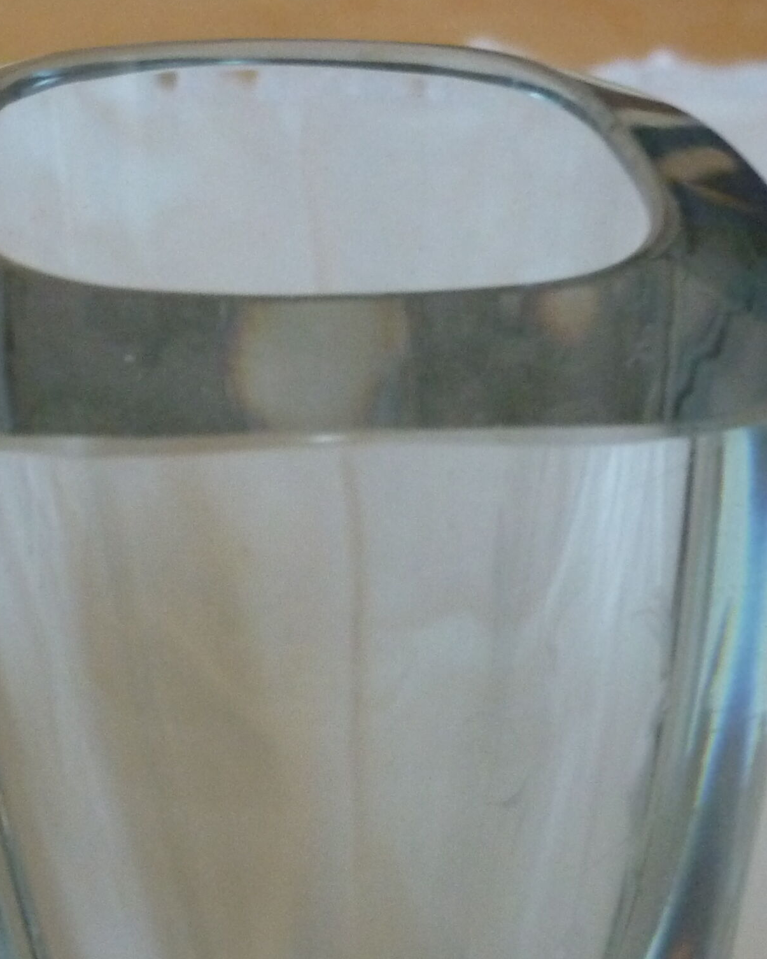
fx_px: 2213
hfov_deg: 19.6
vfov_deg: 24.1
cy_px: 771
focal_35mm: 78
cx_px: 320
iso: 400
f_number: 2.8
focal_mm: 5.5
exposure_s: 1/25
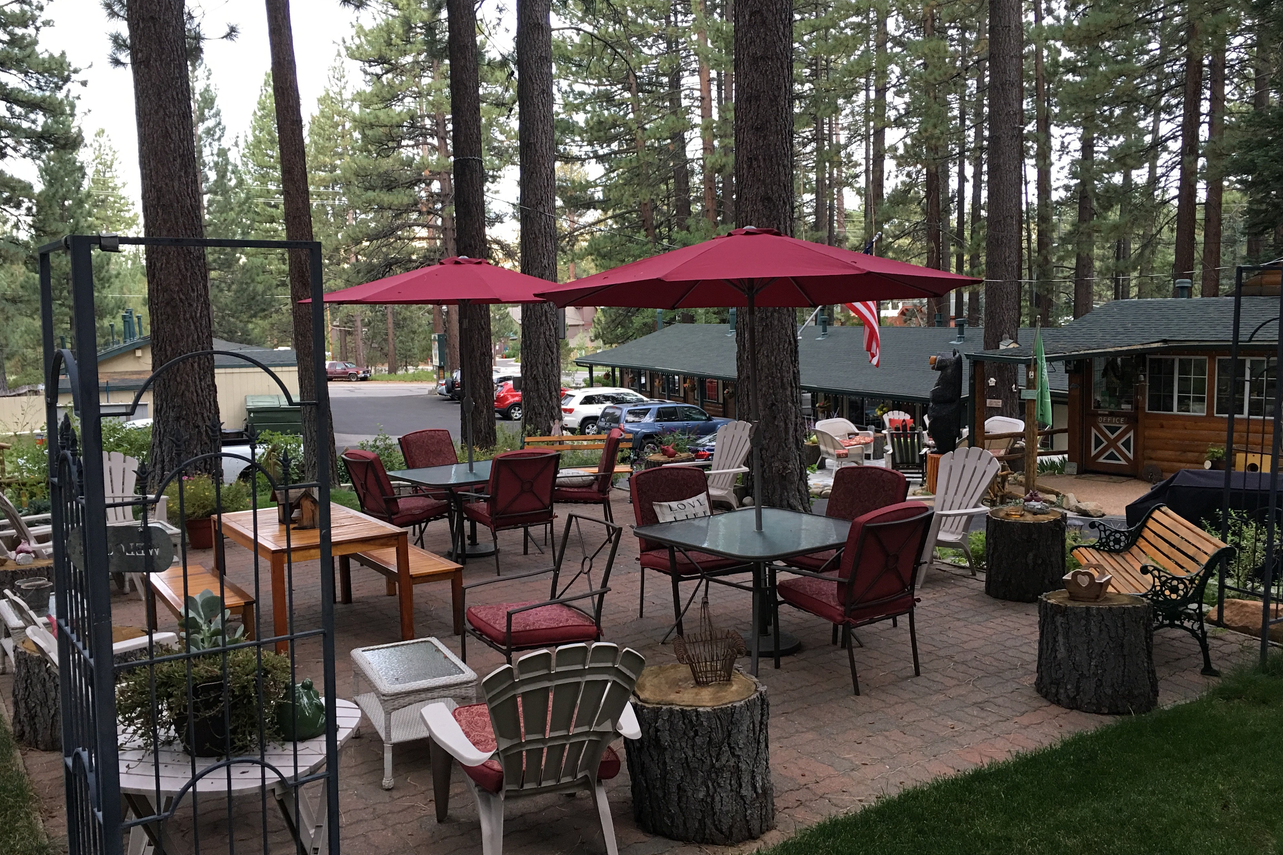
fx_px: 1105
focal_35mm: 31
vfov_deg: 42.3
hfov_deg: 60.3
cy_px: 433
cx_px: 646
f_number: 2.2
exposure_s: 1/30
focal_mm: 4.15
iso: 40
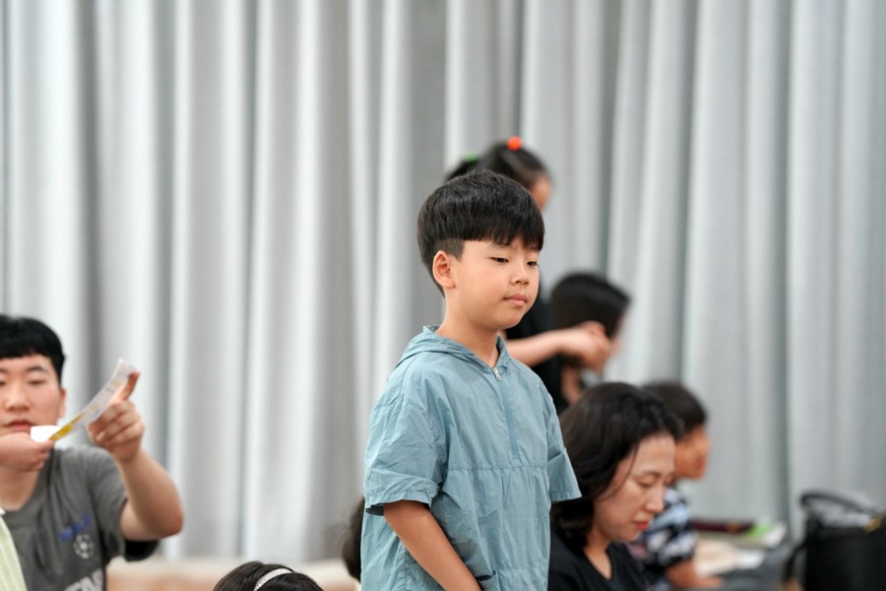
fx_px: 4331
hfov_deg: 11.7
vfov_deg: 7.8
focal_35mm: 176
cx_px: 443
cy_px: 296
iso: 2000
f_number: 4
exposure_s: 1/200
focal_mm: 176
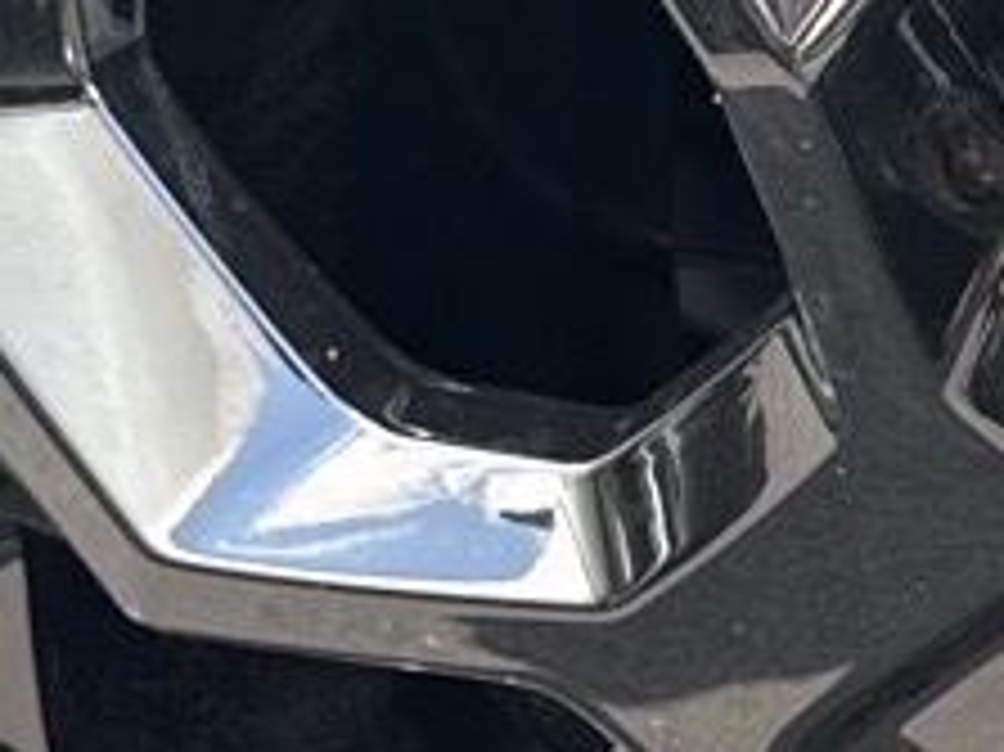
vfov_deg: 8.5
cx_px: 1580
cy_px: 865
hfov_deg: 11.0
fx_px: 4986
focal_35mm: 172
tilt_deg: -32.4
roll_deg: -1.6
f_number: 1.78
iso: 64
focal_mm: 6.76
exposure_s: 1/145
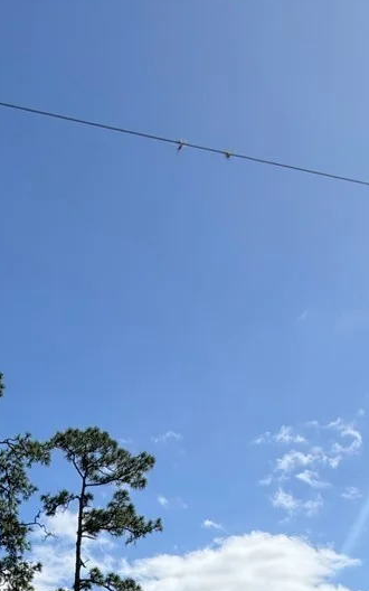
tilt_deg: -4.6
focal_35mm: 45
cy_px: 845
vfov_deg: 30.1
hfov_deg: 27.4
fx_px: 724
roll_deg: +0.4
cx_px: 22
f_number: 2.2
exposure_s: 1/928
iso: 20
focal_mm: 2.22
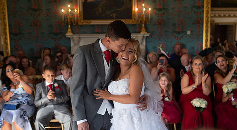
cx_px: 126
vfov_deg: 26.6
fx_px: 275
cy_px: 76
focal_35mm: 44
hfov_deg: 46.6
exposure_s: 1/100
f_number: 2.5
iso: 100
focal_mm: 35
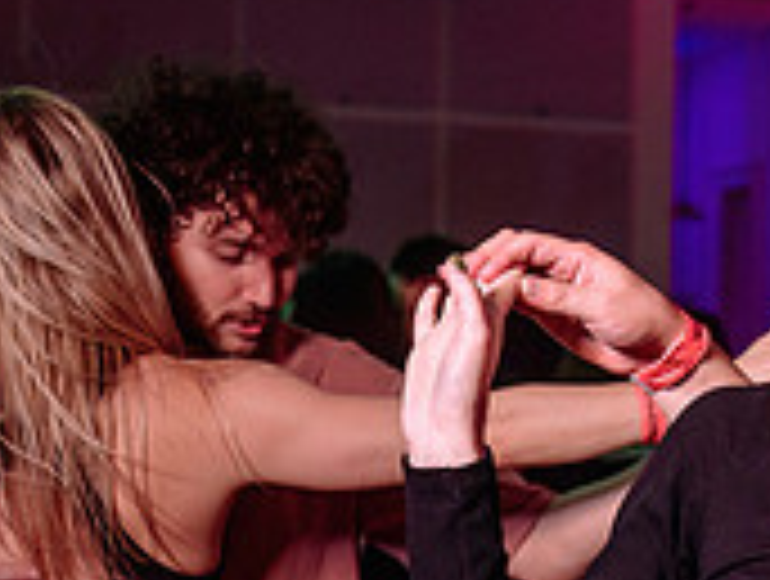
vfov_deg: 12.4
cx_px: 883
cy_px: 571
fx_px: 2653
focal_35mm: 119
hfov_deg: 16.0
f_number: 3.2
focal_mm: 32
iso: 800
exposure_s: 1/80
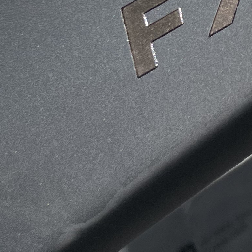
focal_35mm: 120
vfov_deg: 13.7
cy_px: -124
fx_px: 988
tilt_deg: -54.1
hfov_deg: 14.1
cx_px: 311
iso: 50
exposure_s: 1/7299
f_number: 1.6
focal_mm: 4.2
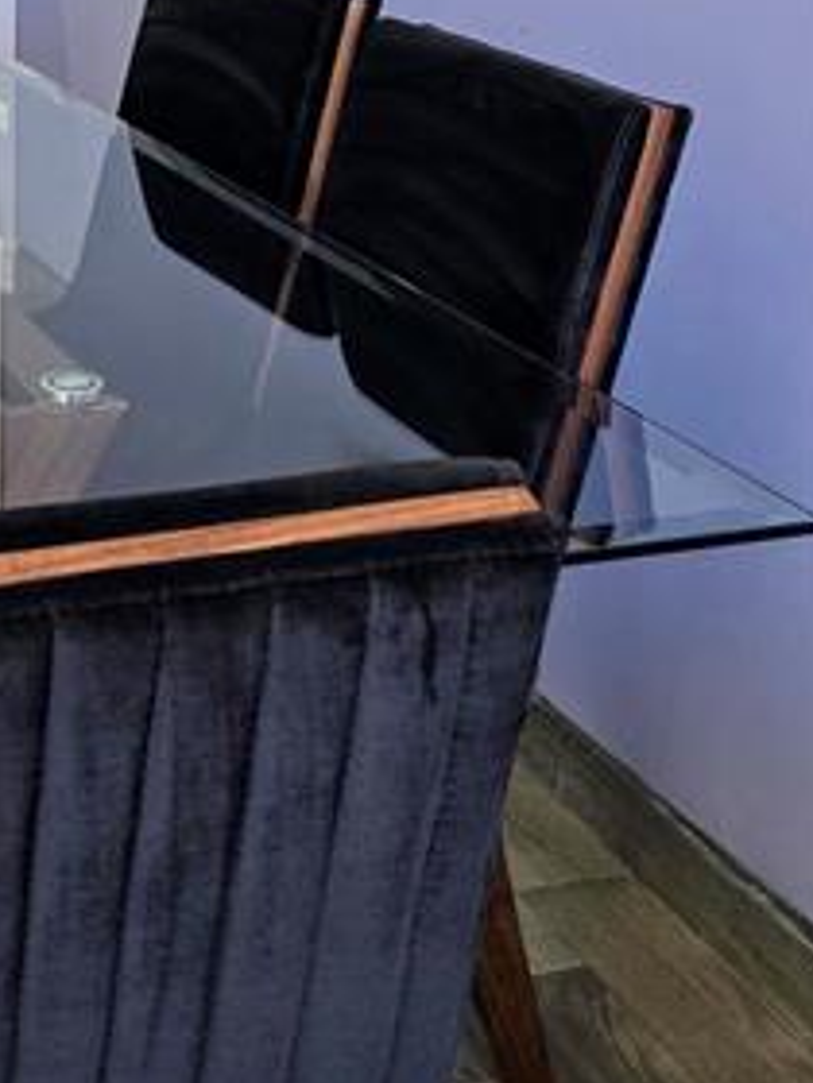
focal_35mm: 63
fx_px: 1973
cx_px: -286
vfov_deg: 29.6
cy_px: 139
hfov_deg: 20.9
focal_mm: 6.3
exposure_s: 1/120
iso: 100
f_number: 1.7
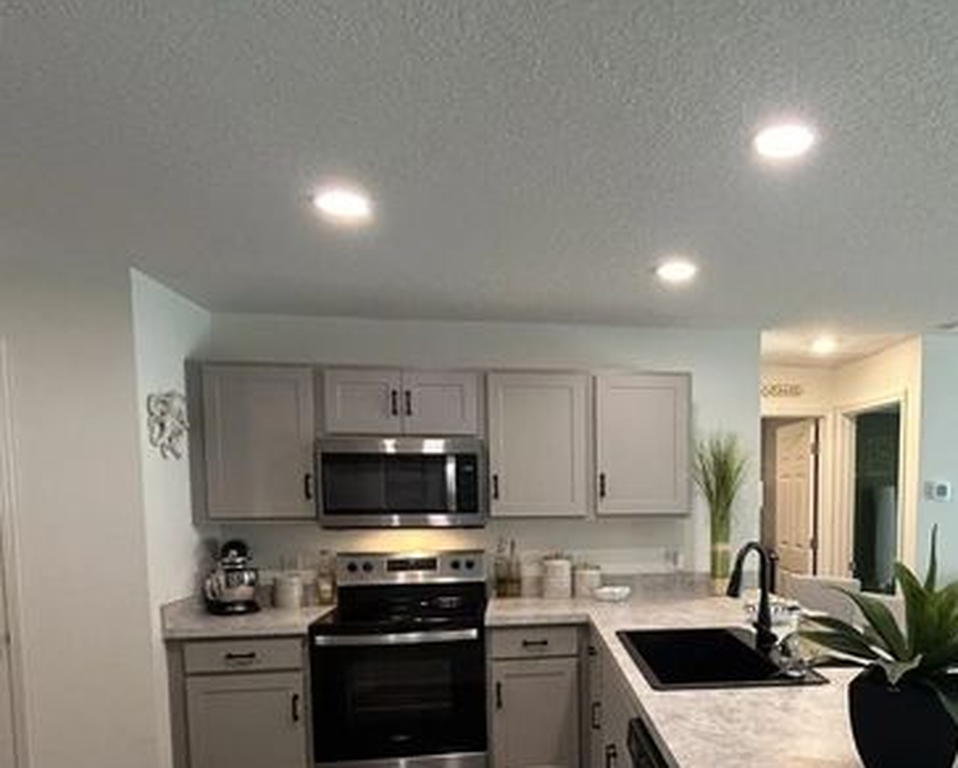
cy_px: 544
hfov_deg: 68.4
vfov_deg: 56.8
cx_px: 632
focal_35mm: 24
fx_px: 681
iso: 250
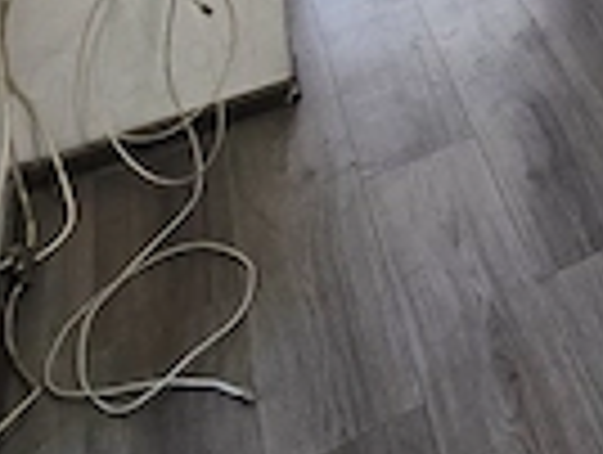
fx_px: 1012
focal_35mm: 58
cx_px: 981
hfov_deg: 23.6
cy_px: -503
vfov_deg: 17.0
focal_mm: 2.2
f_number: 2.2
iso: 64
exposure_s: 1/50.3
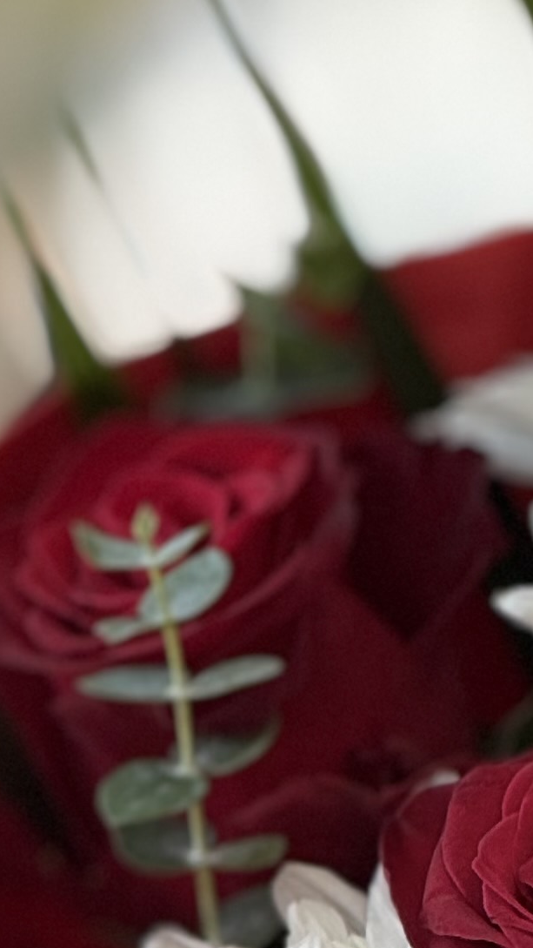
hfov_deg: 2.5
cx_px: 1140
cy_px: 1560
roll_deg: -1.7
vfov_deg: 4.4
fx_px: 12154
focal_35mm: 484
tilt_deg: -5.4
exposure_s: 1/395
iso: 50
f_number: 2.8
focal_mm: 15.66
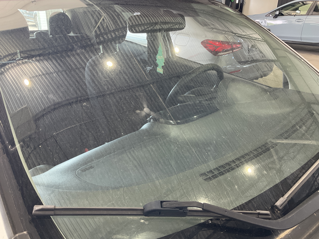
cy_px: 120
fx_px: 267
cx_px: 160
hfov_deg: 61.7
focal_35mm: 29
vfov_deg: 48.2
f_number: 1.8
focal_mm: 3
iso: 64
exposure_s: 1/71
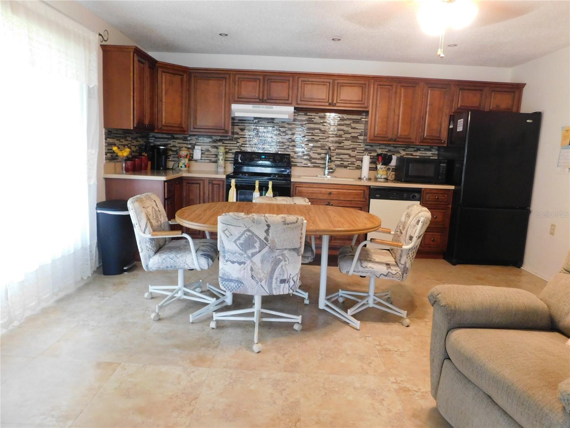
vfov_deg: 58.9
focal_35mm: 23
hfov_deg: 73.9
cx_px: 285
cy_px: 214
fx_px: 379
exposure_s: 1/13
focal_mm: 4
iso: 400
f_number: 3
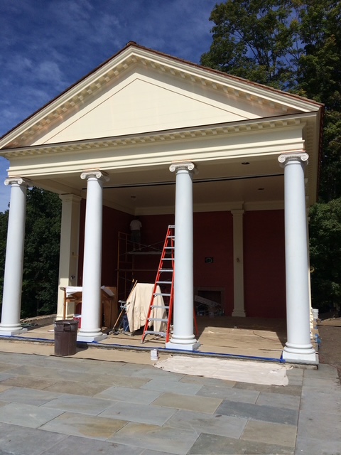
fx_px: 381
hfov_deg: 48.2
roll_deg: +0.7
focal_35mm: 29
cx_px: 170
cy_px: 228
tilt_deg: +4.7
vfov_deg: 61.7
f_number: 2.2
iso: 32
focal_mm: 4.15
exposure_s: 1/5882
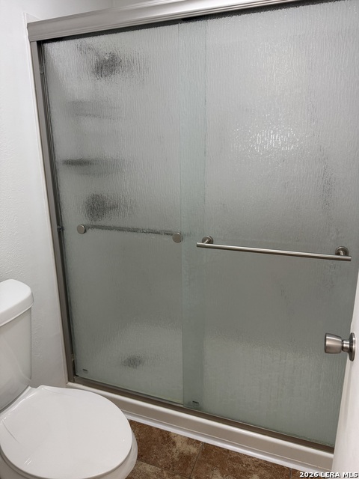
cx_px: 180
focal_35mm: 24
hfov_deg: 56.8
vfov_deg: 71.6
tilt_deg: -14.8
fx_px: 332
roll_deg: +2.5
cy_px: 240
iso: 200
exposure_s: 1/60
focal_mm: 6.76
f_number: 1.78
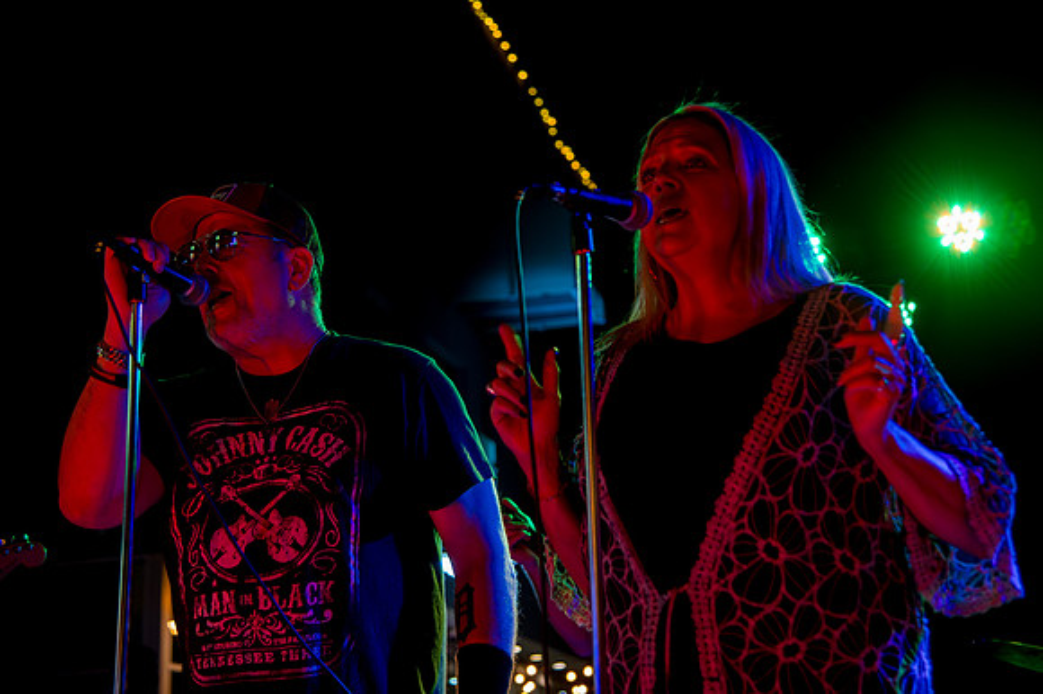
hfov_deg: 29.5
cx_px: 522
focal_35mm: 68
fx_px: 1982
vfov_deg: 19.8
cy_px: 284
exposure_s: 1/125
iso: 2500
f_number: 4
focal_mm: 58
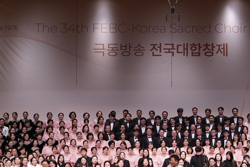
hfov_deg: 14.8
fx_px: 958
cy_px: 123
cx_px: 169
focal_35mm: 138
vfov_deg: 9.9
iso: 2000
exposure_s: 1/160
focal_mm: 70
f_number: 5
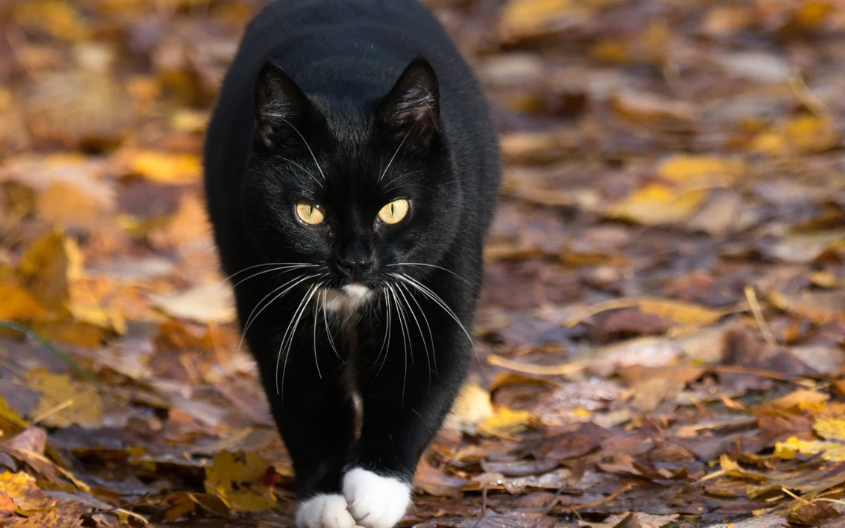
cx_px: 339
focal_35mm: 535
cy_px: 188
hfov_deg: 3.9
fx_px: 12318
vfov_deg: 2.5
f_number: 7.1
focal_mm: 290
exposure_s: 1/800
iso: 1250
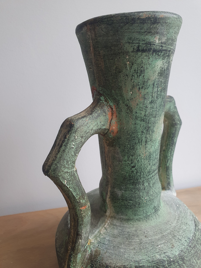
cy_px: 134
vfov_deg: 67.3
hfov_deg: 53.1
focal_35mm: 26
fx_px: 201
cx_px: 100
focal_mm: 4.32
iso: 160
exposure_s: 1/100
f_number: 2.4
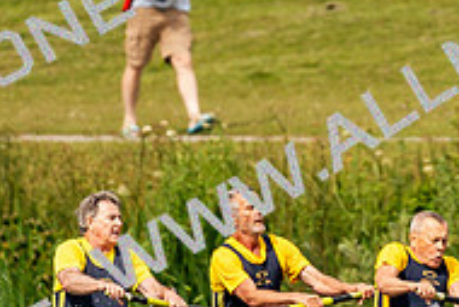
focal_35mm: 2752
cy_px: 296
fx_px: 35114
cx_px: 389
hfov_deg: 0.7
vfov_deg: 0.5
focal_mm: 600
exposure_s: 1/2000
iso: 250
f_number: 6.3
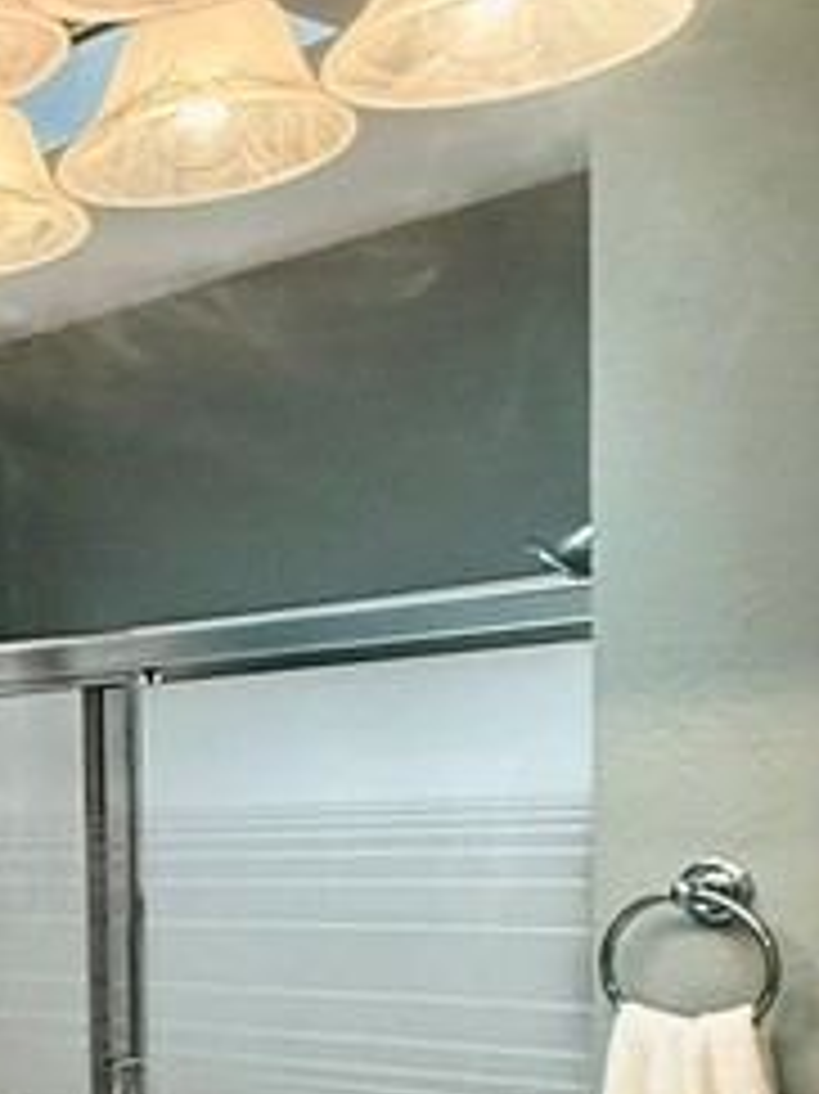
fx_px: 1863
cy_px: 981
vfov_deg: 31.2
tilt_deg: -3.1
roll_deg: +1.7
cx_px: -688
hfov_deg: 18.7
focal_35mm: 59
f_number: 2.2
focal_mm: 2.22
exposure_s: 1/120
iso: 250
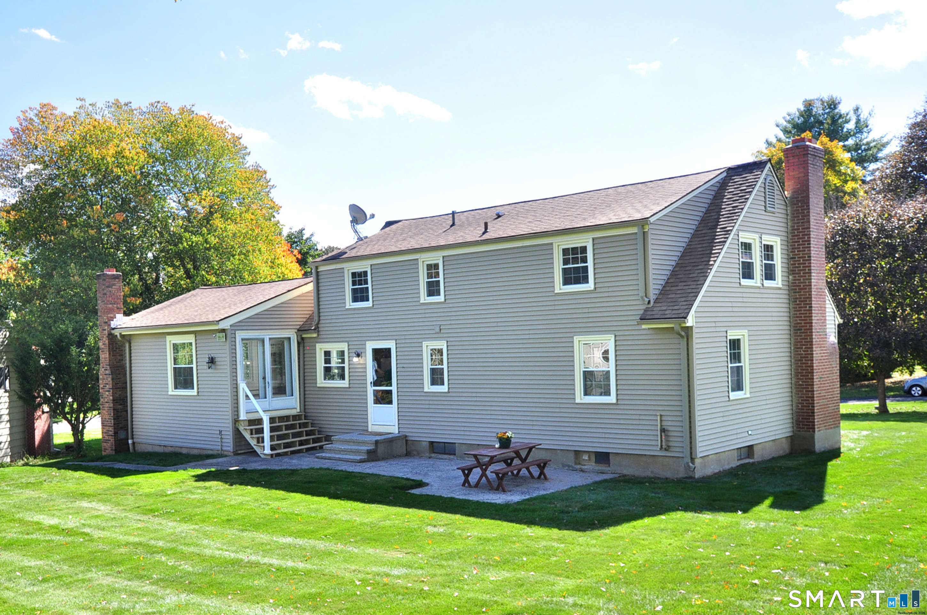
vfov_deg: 43.5
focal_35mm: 30
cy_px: 308
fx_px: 771
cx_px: 464
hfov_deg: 62.0
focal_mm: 20
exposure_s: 1/100
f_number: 9
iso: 200
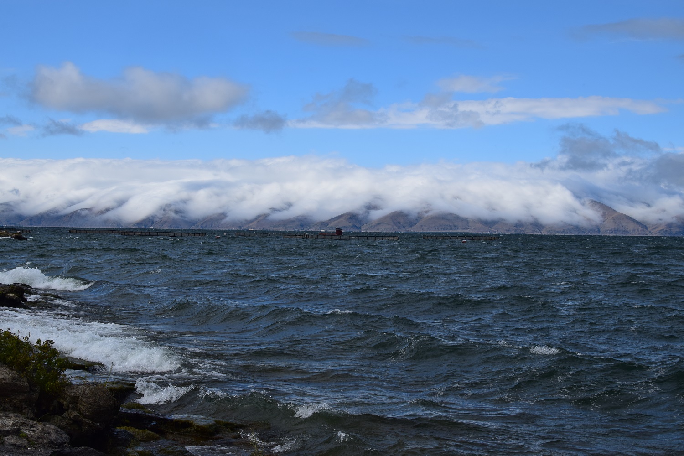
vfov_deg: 25.8
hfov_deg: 37.9
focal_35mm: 52
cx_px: 342
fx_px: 997
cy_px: 228
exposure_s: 1/500
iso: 280
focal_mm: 35
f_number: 11
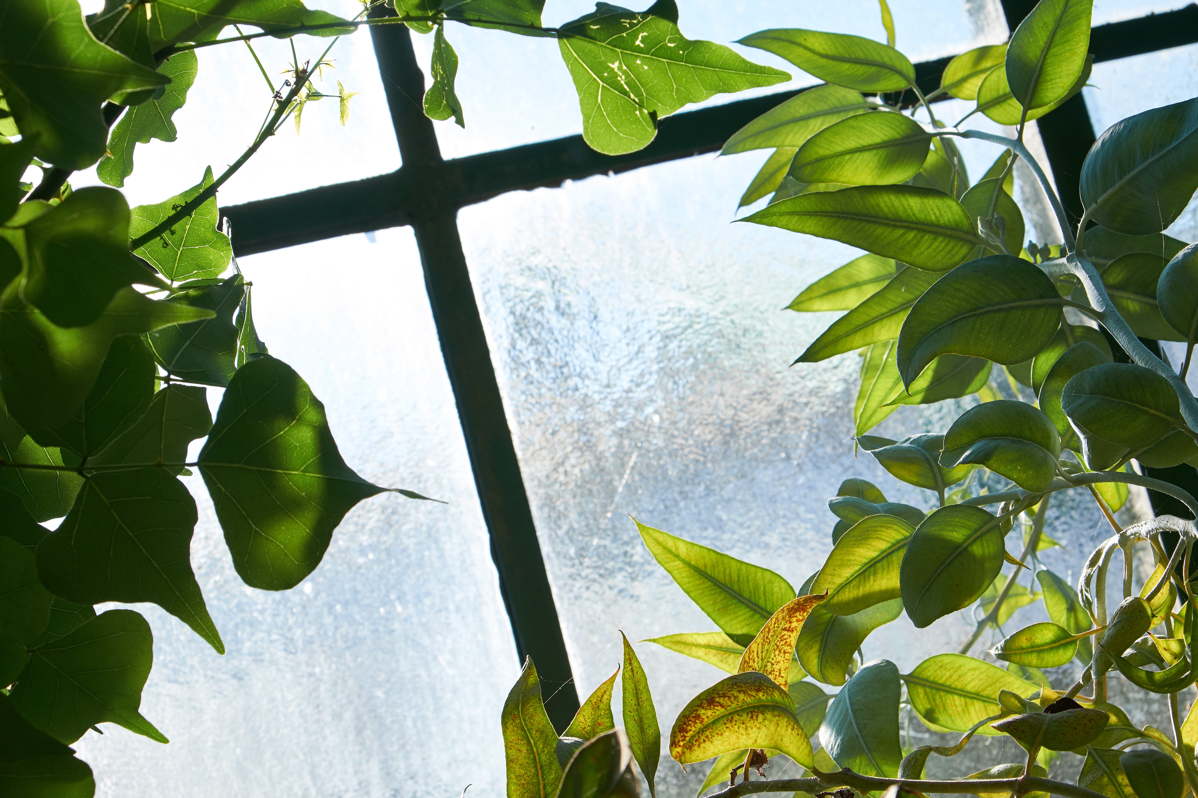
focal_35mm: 83
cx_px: 599
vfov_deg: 16.5
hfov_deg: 24.5
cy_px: 399
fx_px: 2762
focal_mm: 55
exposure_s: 1/240
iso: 400
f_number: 9
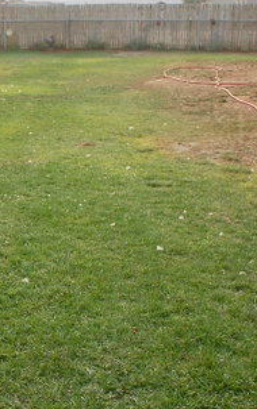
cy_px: 146
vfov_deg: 34.8
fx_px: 648
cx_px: -89
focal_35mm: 58
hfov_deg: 20.3
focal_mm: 18
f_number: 7.1
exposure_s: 1/200
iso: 200
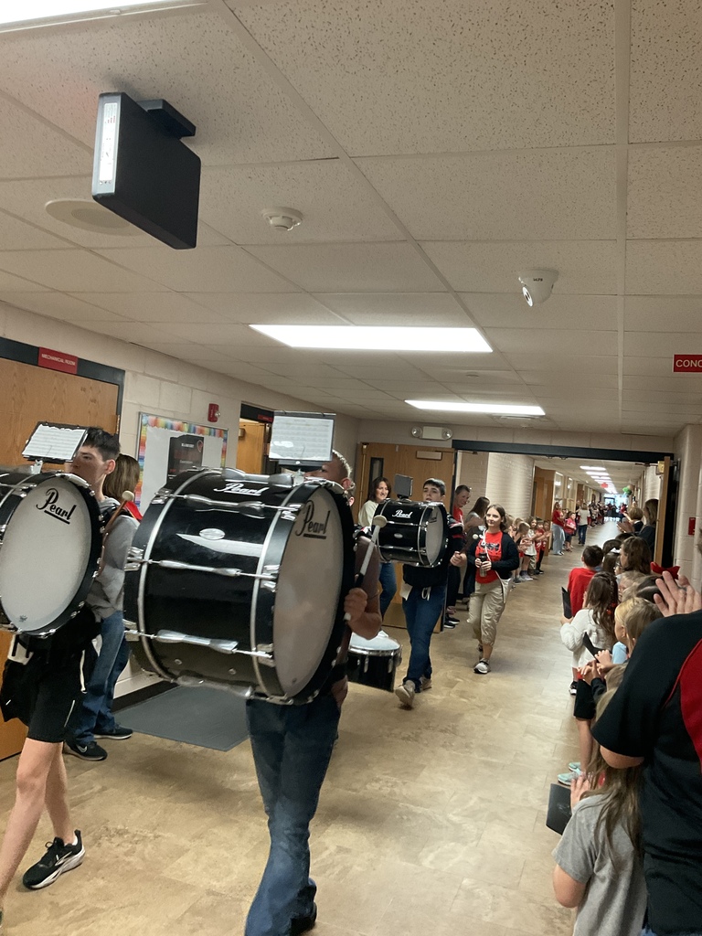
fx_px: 784
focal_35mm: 29
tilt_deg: +2.5
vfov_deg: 61.7
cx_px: 351
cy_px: 468
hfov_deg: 48.2
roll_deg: -4.4
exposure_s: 1/60
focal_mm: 3
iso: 200
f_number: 1.8
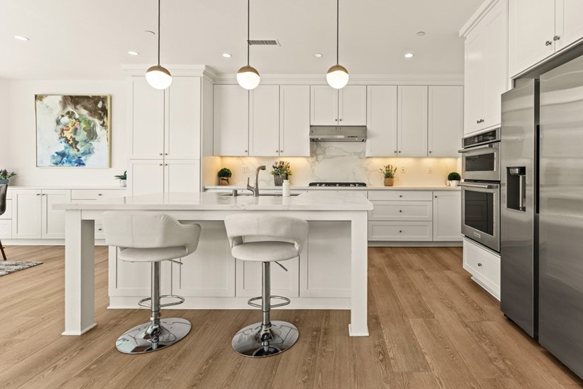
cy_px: 179
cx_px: 335
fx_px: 275
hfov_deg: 92.6
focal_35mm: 17
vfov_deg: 70.3
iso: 320
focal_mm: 14
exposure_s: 1/15
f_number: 6.3
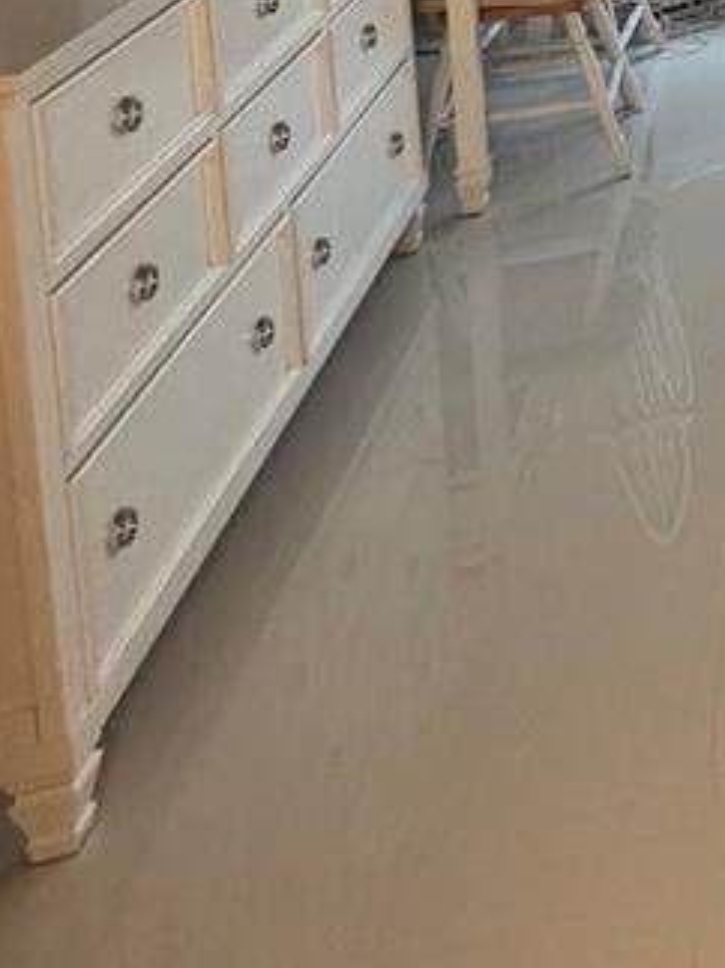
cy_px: -345
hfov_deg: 19.8
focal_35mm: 52
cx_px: 1336
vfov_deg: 28.7
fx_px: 1453
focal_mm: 2.22
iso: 250
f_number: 2.2
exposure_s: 1/120
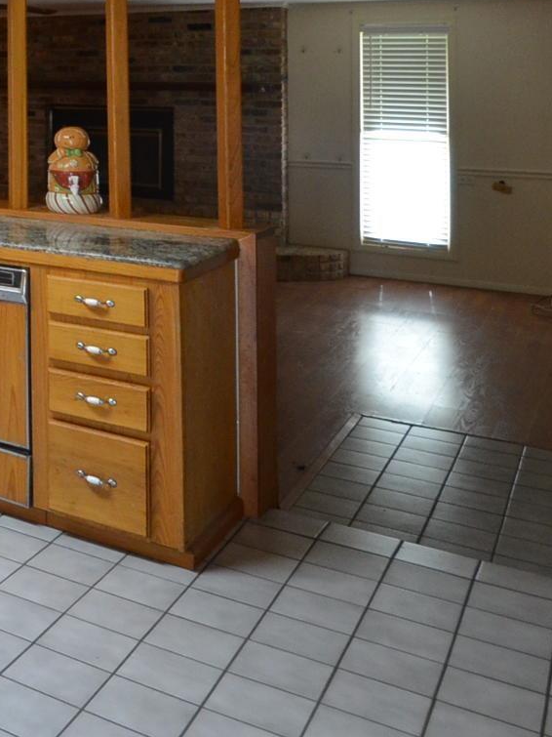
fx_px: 1000
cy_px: 20
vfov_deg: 36.8
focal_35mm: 47
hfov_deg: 22.7
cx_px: -351
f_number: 3.5
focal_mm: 10
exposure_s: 1/50
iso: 800
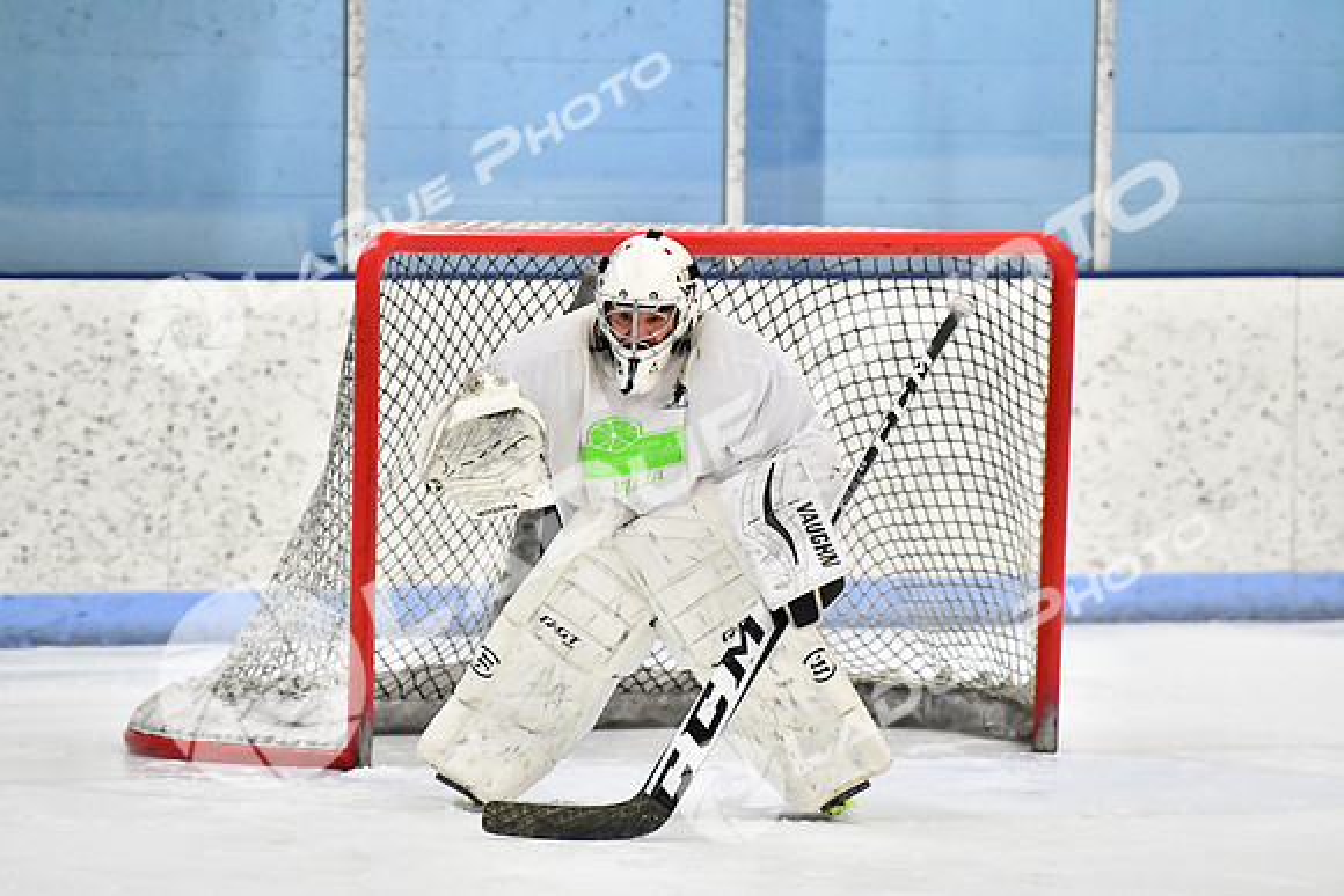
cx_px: 672
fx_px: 10362
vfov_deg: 5.0
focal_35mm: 278
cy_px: 448
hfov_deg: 7.4
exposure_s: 1/1250
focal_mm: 185
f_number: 3.2
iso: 6400
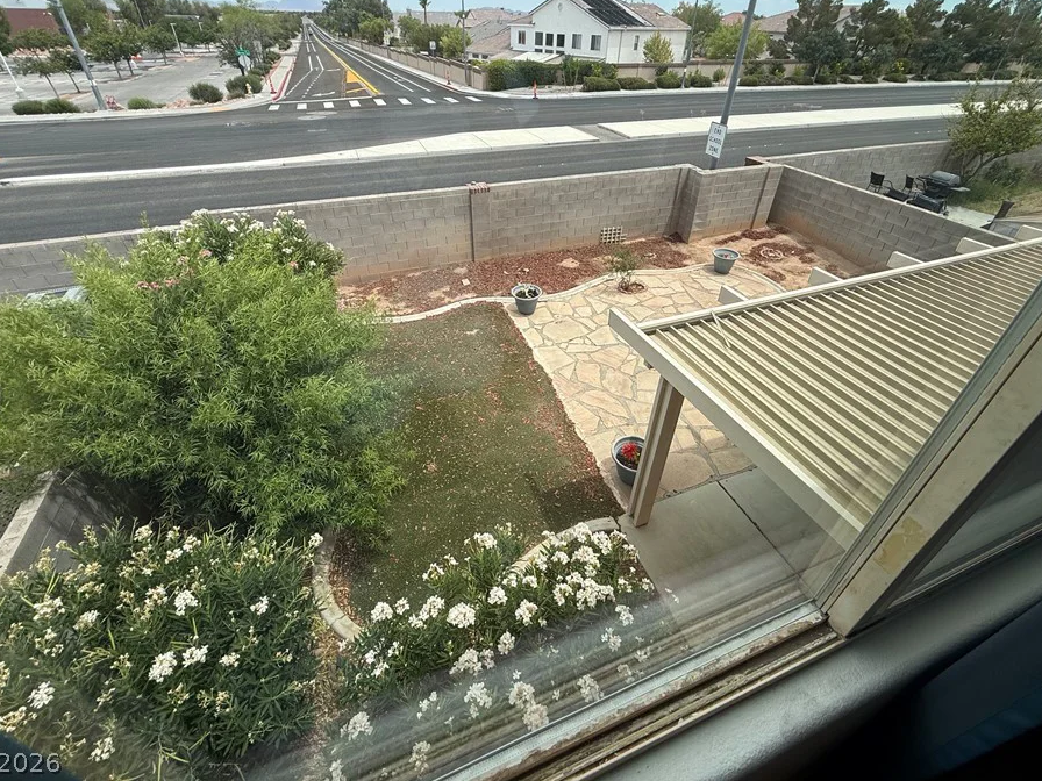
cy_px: 336
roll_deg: -2.0
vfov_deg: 77.7
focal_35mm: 16
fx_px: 482
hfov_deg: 94.5
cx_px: 529
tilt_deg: -33.8
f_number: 2.2
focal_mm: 2.22
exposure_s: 1/1464
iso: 50
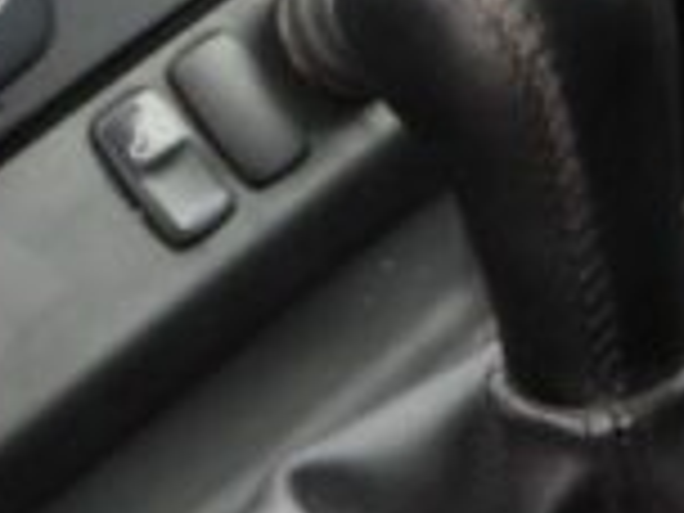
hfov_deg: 5.6
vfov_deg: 4.2
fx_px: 6955
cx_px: 382
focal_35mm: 352
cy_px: 279
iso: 125
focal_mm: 13.5
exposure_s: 1/60
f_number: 3.5
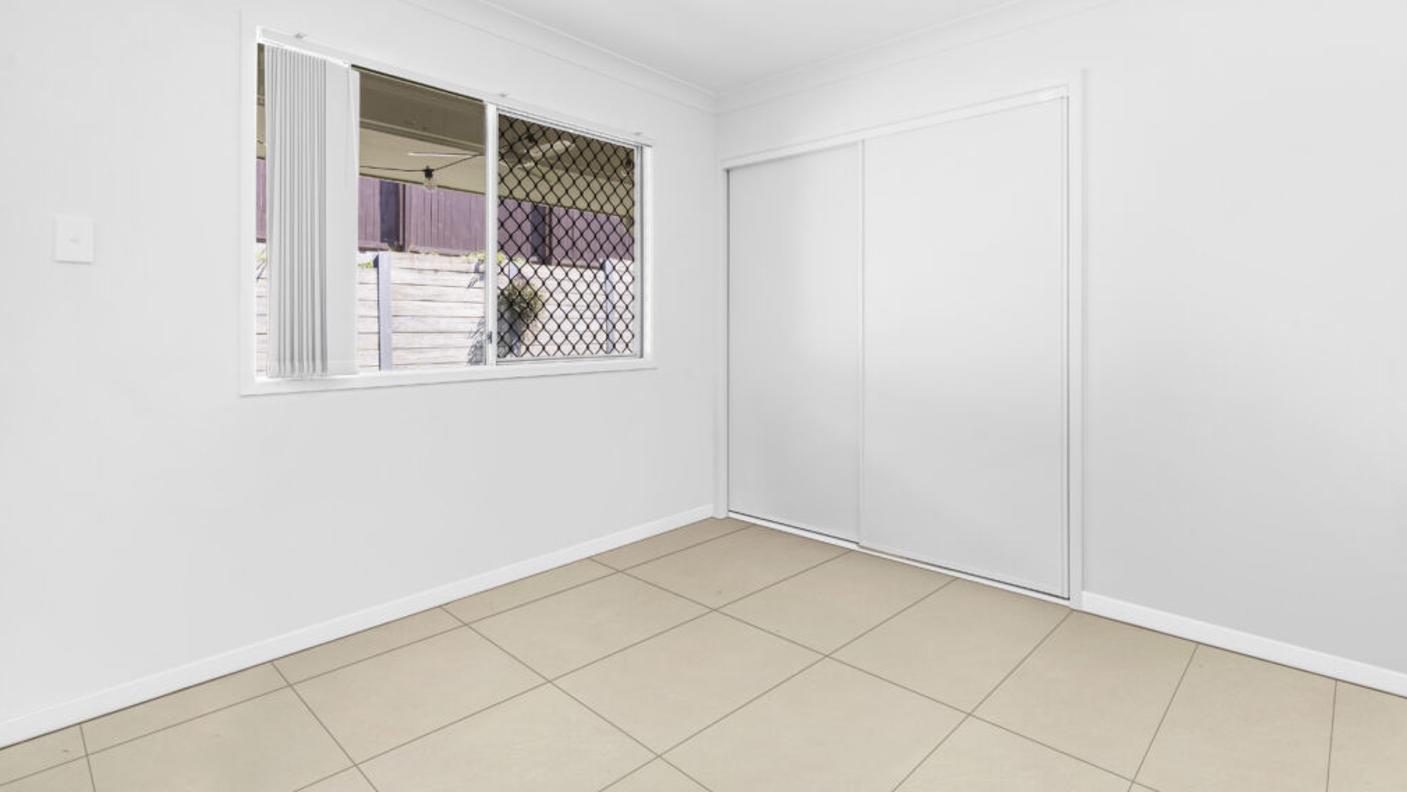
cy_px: 331
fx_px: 634
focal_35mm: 17
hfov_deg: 95.9
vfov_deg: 63.5
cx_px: 710
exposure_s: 1/13
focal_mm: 16
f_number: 7.1
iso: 800
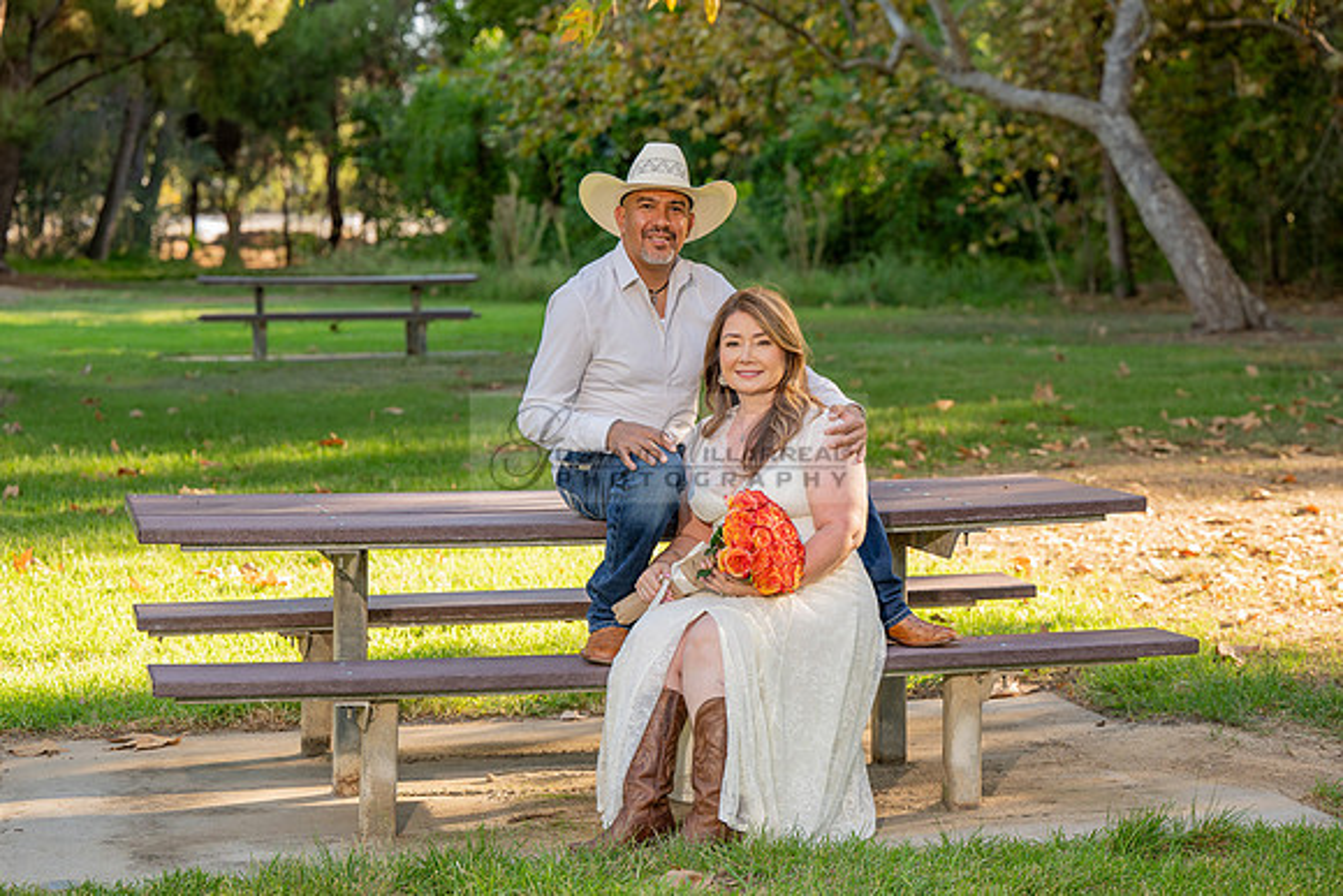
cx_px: 672
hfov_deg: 24.8
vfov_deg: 16.7
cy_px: 448
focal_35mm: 82
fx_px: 3060
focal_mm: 82
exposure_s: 1/200
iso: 200
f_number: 4
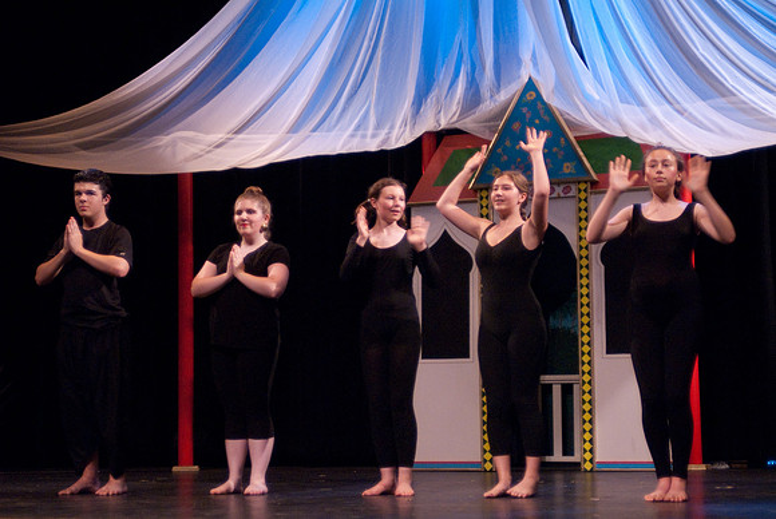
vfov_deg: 18.2
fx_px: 1618
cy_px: 260
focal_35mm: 75
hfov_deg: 27.0
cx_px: 388
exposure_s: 1/60
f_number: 2.8
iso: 1250
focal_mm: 50
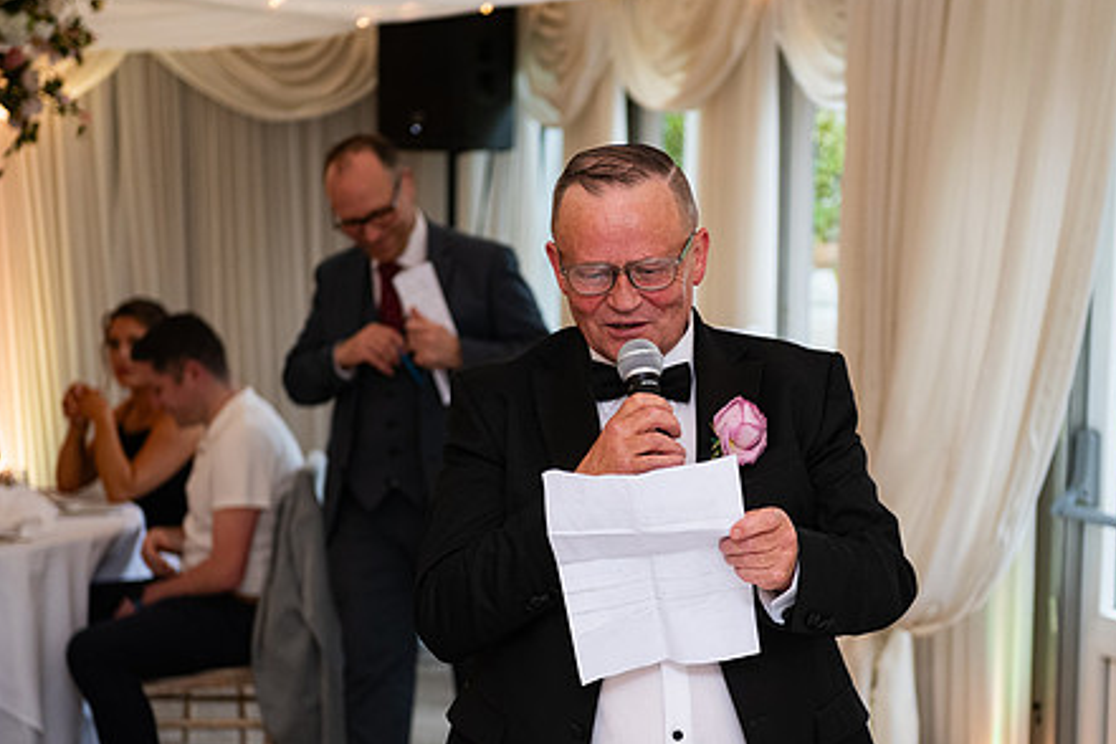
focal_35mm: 92
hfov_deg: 22.1
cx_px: 650
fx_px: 2852
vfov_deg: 14.9
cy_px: 454
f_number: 3.5
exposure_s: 1/160
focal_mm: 70
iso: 1000
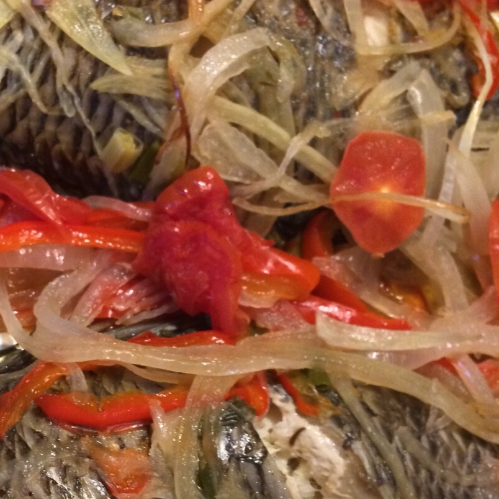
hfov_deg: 32.8
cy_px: 317
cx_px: 130
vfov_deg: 33.2
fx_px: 832
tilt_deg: -79.5
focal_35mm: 51
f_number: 2.2
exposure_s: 1/15
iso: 320
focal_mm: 4.15
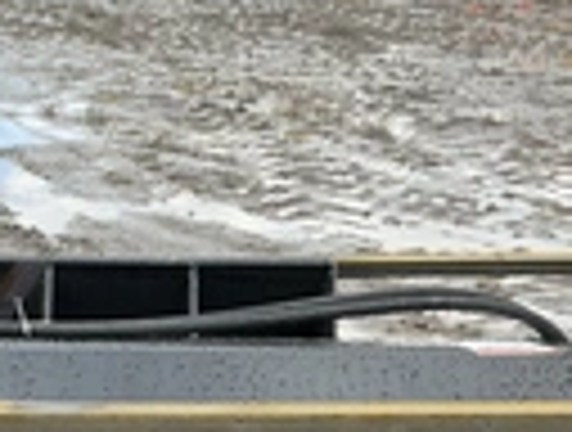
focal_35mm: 91
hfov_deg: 21.0
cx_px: 45
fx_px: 1508
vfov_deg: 15.9
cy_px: 472
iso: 20
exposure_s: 1/122
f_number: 1.8
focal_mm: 3
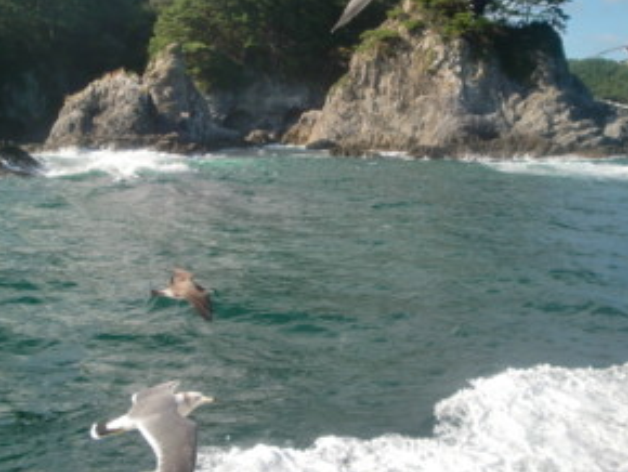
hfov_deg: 45.7
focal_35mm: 41
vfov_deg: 35.1
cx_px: 303
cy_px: 194
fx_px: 744
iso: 64
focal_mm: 5.58
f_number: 2.8
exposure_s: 1/800
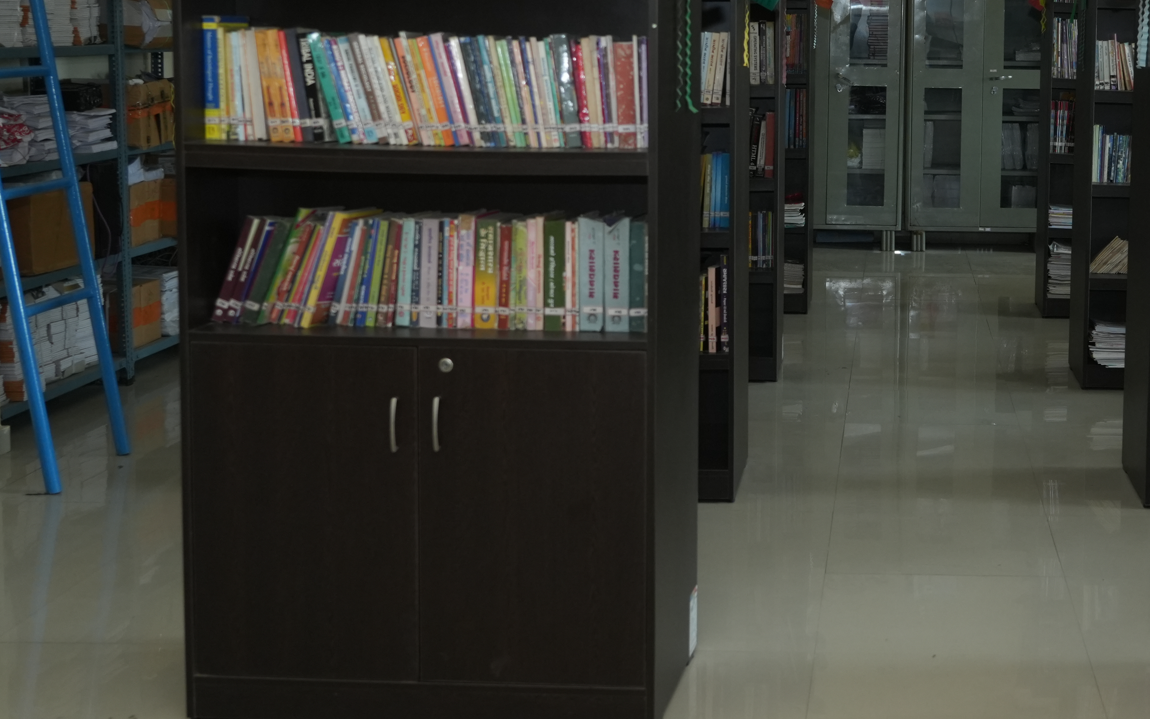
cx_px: 896
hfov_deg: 34.2
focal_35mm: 58
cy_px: 240
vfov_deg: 22.3
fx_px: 1818
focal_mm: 30
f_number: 4
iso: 1250
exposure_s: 1/200
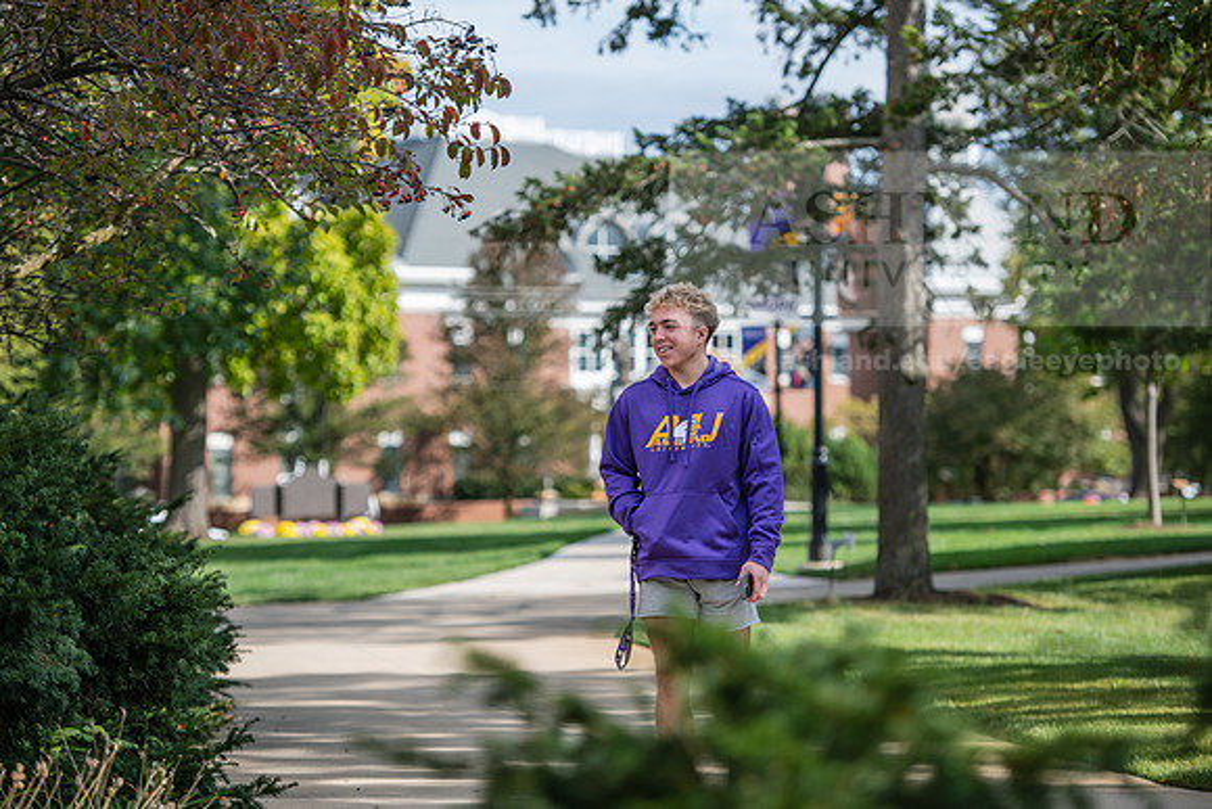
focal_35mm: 122
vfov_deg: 11.2
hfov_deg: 16.8
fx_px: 4108
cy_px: 404
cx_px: 606
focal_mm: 122
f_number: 3.2
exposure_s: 1/800
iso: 100
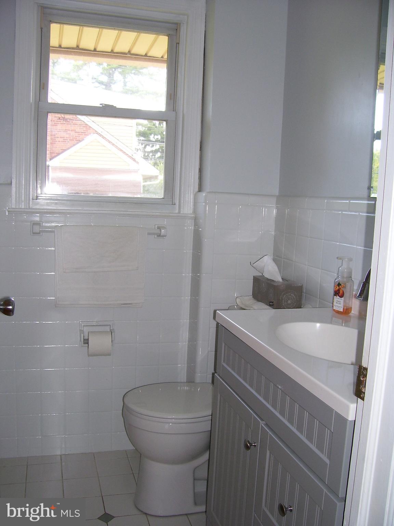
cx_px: 197
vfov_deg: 54.0
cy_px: 263
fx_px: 516
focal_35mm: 34
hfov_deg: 41.8
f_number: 2.7
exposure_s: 1/60
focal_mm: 5.6
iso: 80
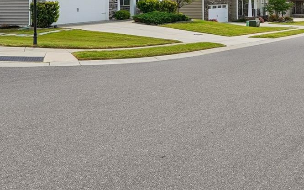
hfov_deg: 38.4
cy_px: -12
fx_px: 389
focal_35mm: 47
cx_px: 296
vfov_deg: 25.6
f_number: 8
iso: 100
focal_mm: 10
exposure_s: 1/125
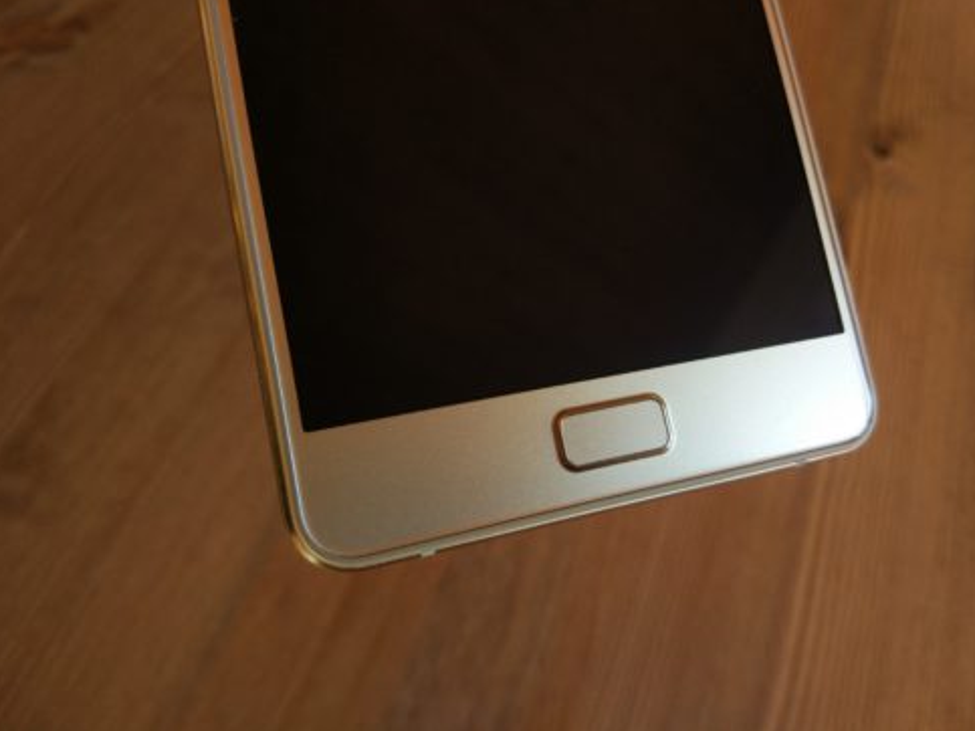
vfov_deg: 48.2
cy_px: 358
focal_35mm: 29
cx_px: 493
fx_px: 817
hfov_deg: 61.7
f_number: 2
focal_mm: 4.26
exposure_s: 1/50
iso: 212
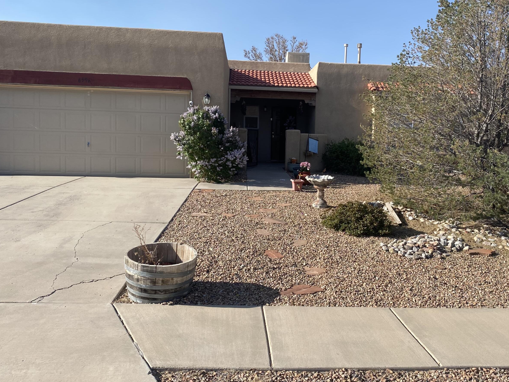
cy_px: 163
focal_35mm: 33
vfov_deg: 42.8
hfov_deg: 55.1
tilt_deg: -4.5
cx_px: 293
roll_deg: -1.9
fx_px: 485
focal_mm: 4.25
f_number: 1.8
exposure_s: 1/2410
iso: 32
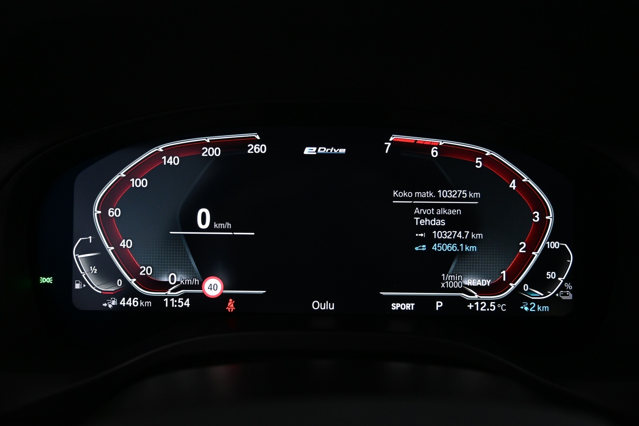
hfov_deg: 63.2
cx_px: 320
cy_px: 213
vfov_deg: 44.6
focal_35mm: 29
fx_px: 519
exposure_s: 1/30
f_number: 3.8
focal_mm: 19.5
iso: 1600
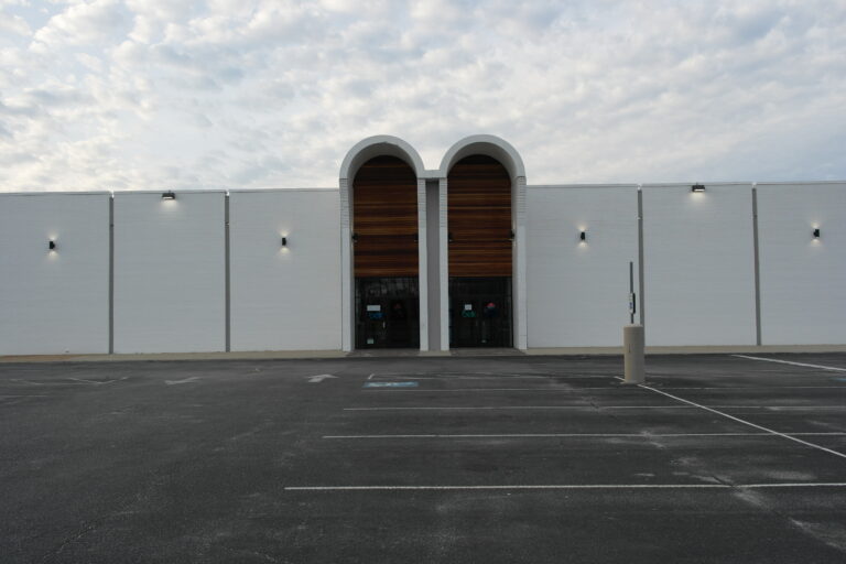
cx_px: 423
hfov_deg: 61.9
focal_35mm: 30
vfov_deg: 43.6
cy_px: 282
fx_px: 705
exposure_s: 1/320
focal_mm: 20
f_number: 5
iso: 200
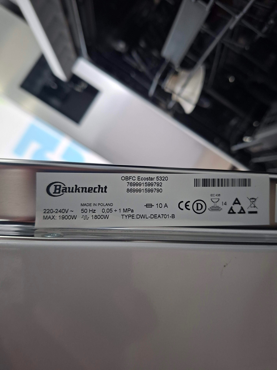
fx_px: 245
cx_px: 138
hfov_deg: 58.9
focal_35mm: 23
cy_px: 185
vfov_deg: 73.9
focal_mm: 5.54
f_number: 1.8
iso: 320
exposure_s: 1/100
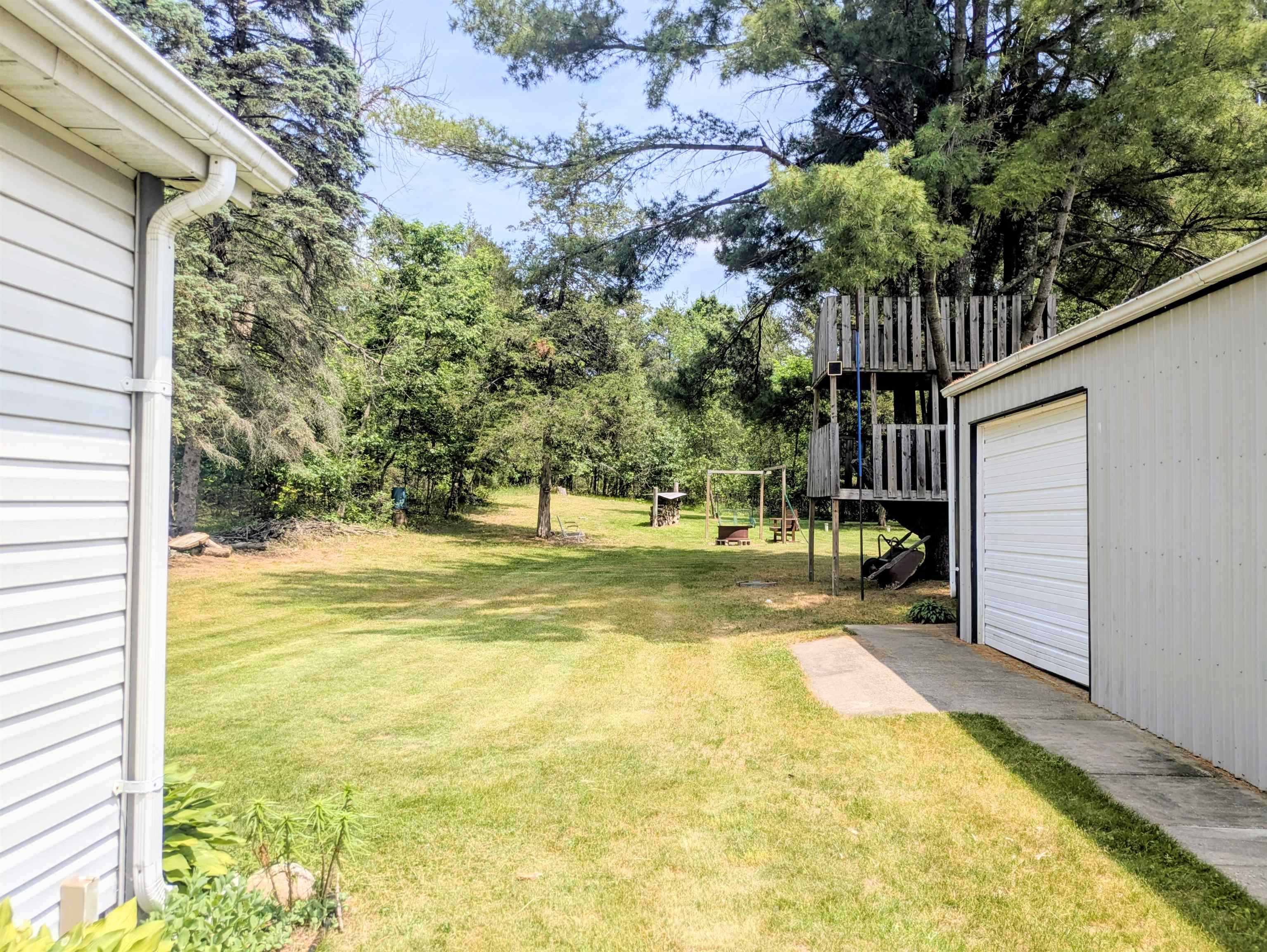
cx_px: 634
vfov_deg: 54.9
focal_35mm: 25
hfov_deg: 69.4
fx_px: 915
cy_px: 476
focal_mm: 5.43
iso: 42
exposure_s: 1/1481
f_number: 1.89
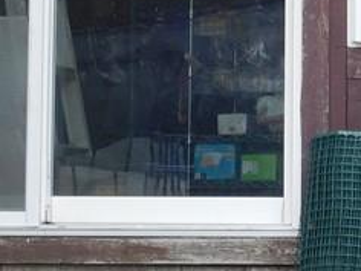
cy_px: -170
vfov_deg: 5.1
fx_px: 2983
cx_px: 341
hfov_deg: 6.9
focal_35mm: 286
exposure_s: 1/80
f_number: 4.2
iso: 125
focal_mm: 11.7
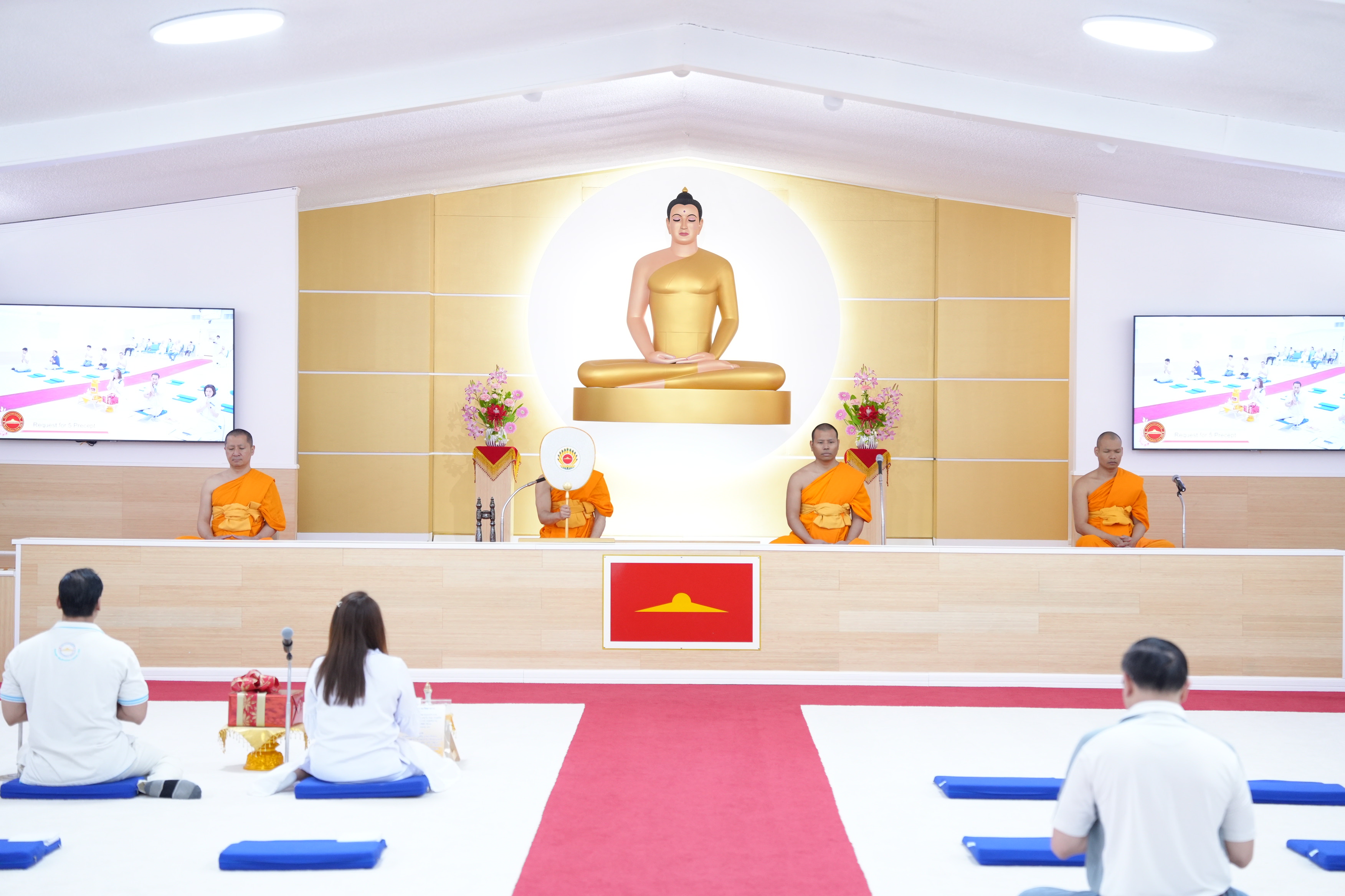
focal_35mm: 70
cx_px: 672
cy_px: 448
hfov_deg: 28.8
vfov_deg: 19.5
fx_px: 2615
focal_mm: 70
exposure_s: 1/100
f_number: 2.8
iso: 1600
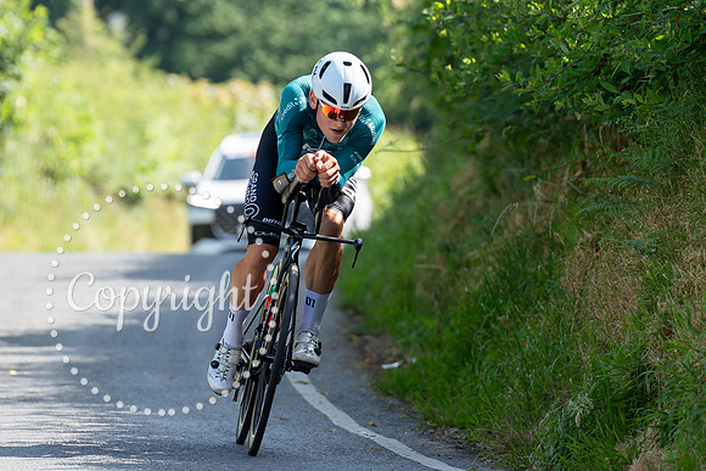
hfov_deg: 5.1
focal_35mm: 402
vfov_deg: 3.4
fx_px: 7882
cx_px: 326
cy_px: 317
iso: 250
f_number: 3.5
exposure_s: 1/1000
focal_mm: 200
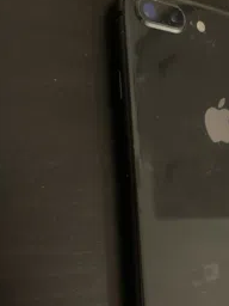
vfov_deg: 47.2
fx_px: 344
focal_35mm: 39
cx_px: 171
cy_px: 202
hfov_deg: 36.0
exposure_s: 1/23
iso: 1000
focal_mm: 5.1
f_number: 1.6
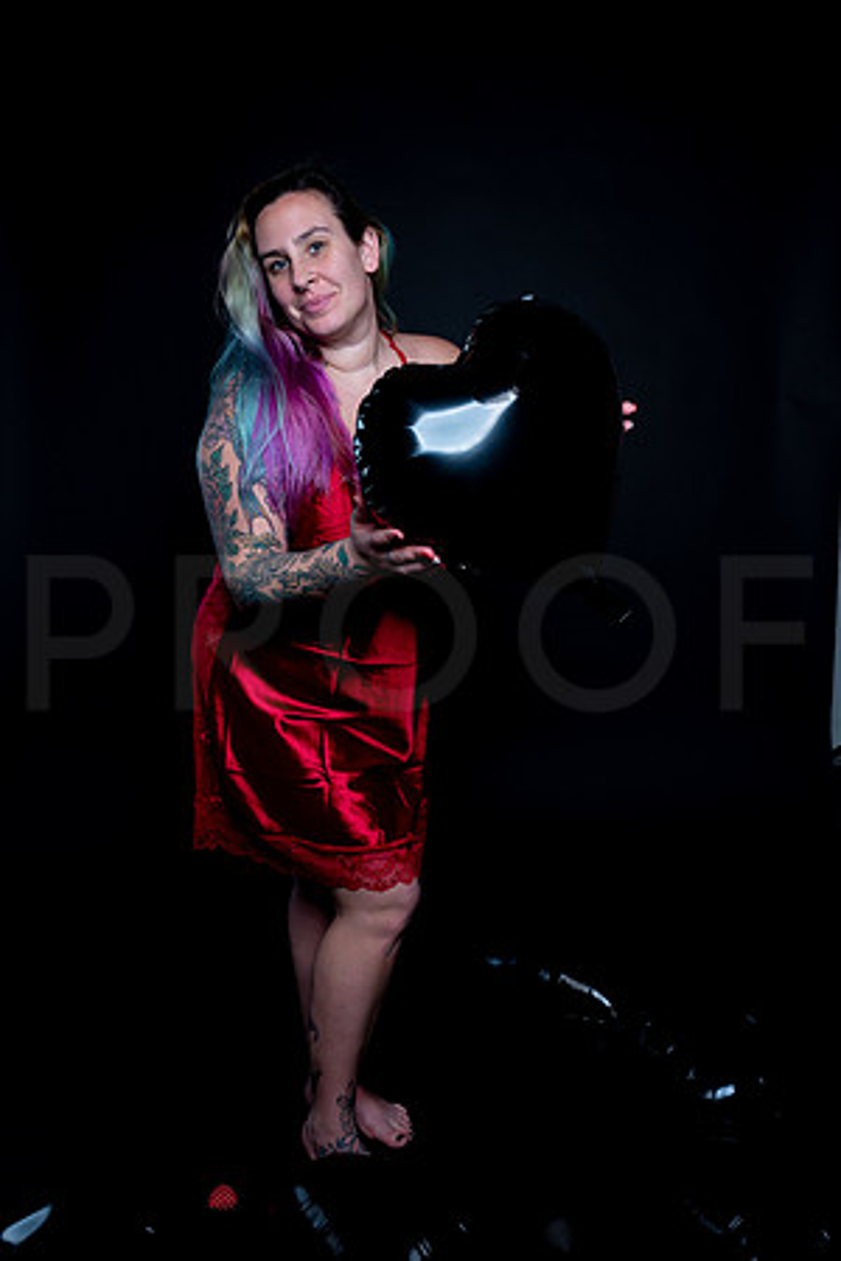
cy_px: 630
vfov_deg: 54.4
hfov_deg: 37.9
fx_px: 1226
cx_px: 420
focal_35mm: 35
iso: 100
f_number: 10
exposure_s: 1/160
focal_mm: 35
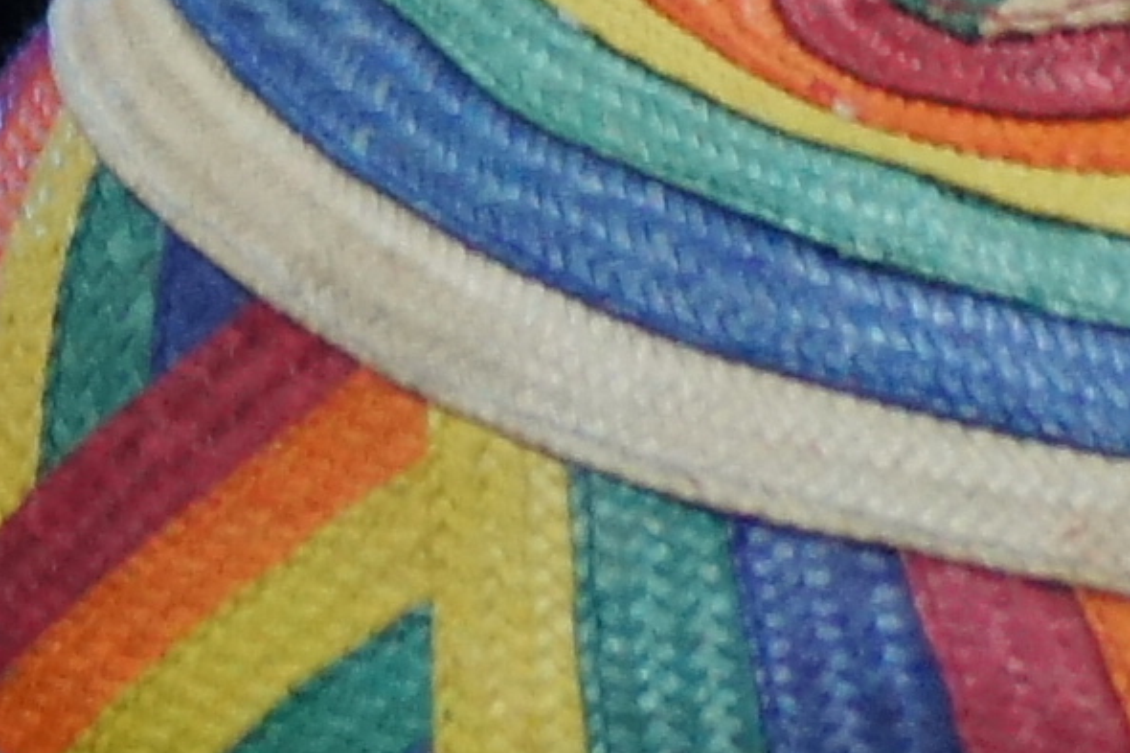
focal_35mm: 1050
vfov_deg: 1.3
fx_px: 32947
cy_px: 2244
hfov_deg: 2.0
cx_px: -293
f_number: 2.8
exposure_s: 1/50
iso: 1600
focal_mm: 90
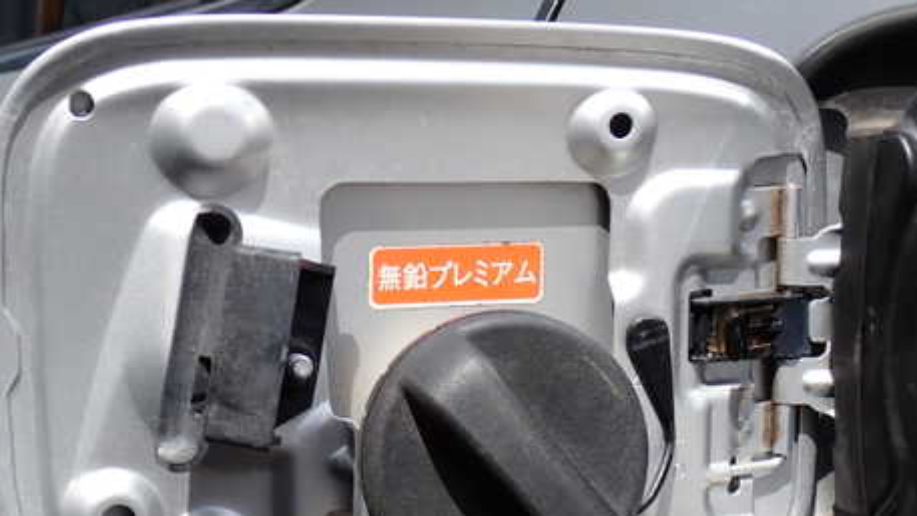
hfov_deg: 33.3
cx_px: 409
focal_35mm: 63
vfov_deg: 19.0
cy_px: 353
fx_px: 1532
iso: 100
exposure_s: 1/500
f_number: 4
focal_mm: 7.84
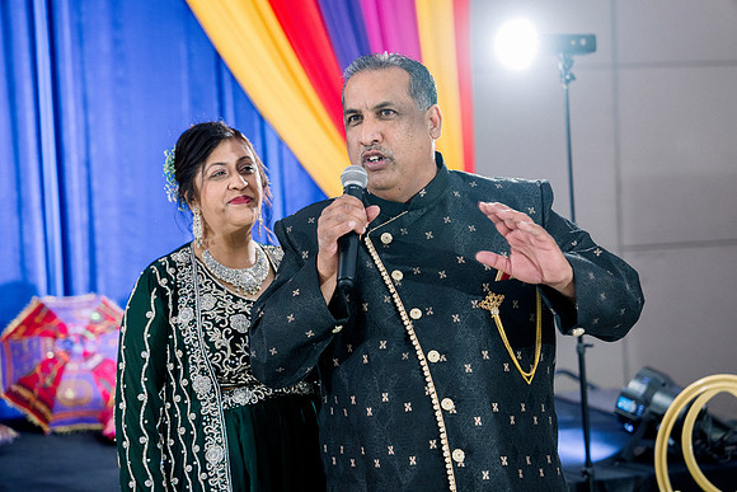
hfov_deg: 28.8
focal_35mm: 70
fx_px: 1433
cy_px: 246
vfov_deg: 19.5
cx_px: 368
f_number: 2.8
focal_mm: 70
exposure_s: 1/125
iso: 1250
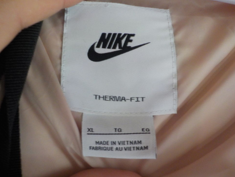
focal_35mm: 31
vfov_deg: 45.4
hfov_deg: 58.3
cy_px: 89
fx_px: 210
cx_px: 115
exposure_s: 1/25
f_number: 3.3
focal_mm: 4.1
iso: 400
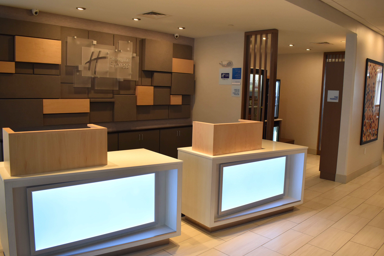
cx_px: 193
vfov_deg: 45.0
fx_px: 309
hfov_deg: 63.7
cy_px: 126
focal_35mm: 29
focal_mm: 18
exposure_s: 1/100
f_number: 5
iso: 800
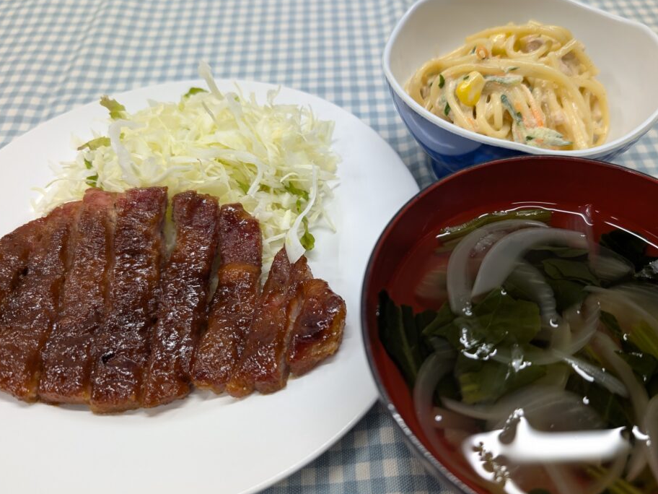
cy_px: 247
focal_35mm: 27
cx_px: 359
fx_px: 513
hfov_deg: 65.2
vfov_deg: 51.4
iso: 113
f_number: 1.68
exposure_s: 1/120
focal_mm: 6.9
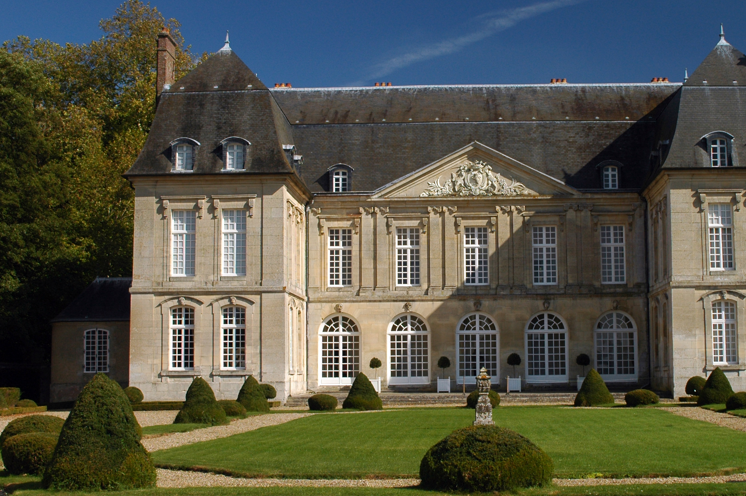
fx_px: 1222
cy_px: 218
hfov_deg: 33.8
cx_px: 452
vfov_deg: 22.9
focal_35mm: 59
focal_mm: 28
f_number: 7.1
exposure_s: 1/200
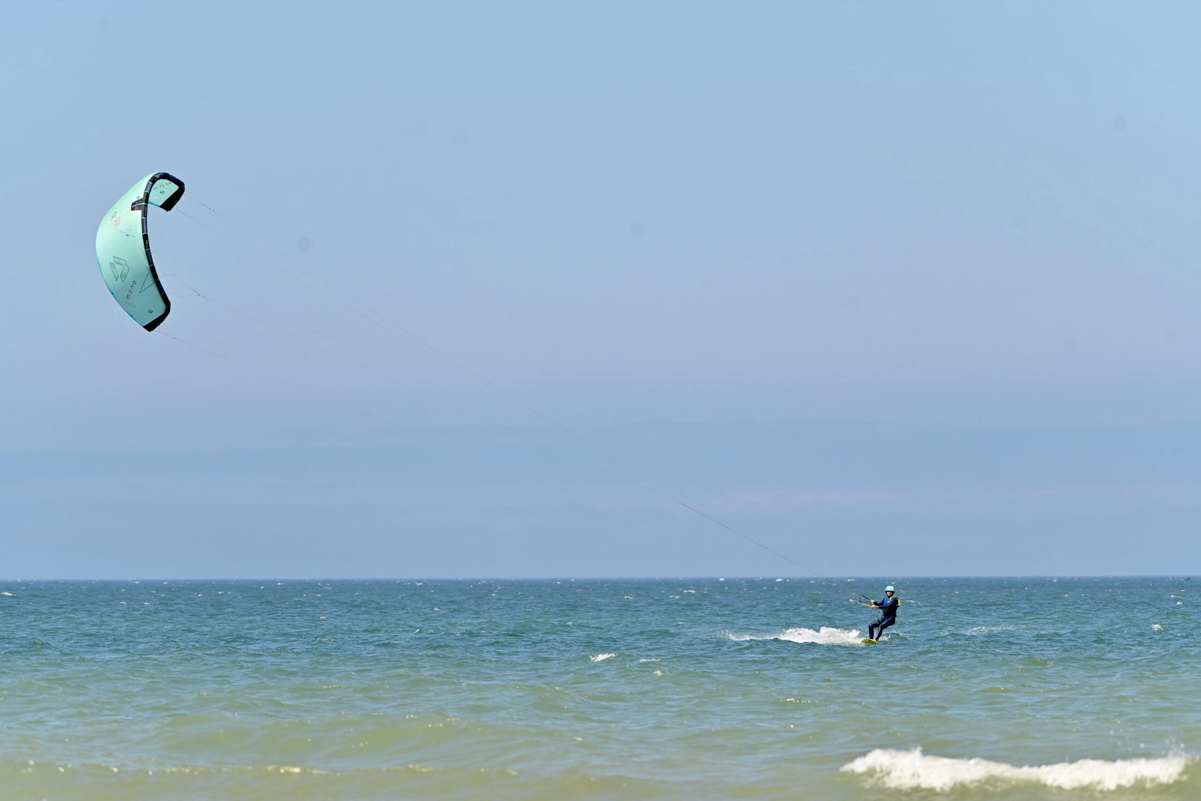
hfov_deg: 8.6
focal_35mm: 240
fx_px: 8007
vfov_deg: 5.7
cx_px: 600
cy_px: 400
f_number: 5.6
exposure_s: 1/750
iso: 100
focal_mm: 240
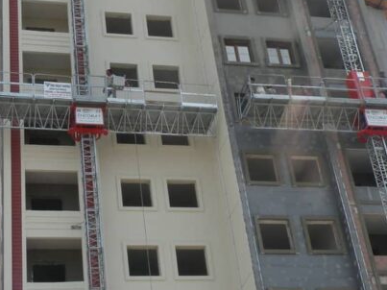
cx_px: 188
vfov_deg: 18.4
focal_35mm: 80
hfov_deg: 24.4
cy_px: 114
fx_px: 894
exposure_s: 1/238
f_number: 6.3
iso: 64
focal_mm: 7.4
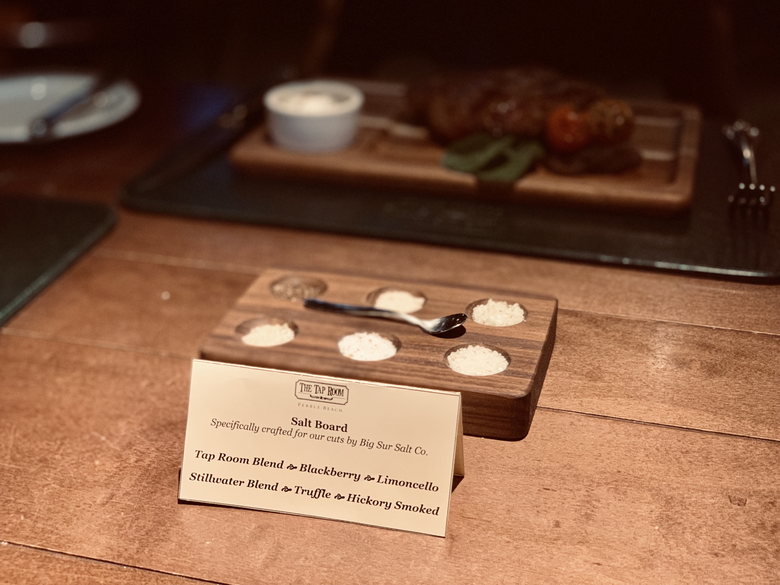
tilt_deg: -24.7
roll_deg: -1.2
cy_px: 292
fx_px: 1172
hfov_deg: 36.8
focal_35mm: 52
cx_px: 390
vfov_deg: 28.0
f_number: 2.4
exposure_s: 1/60
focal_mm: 6
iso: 400
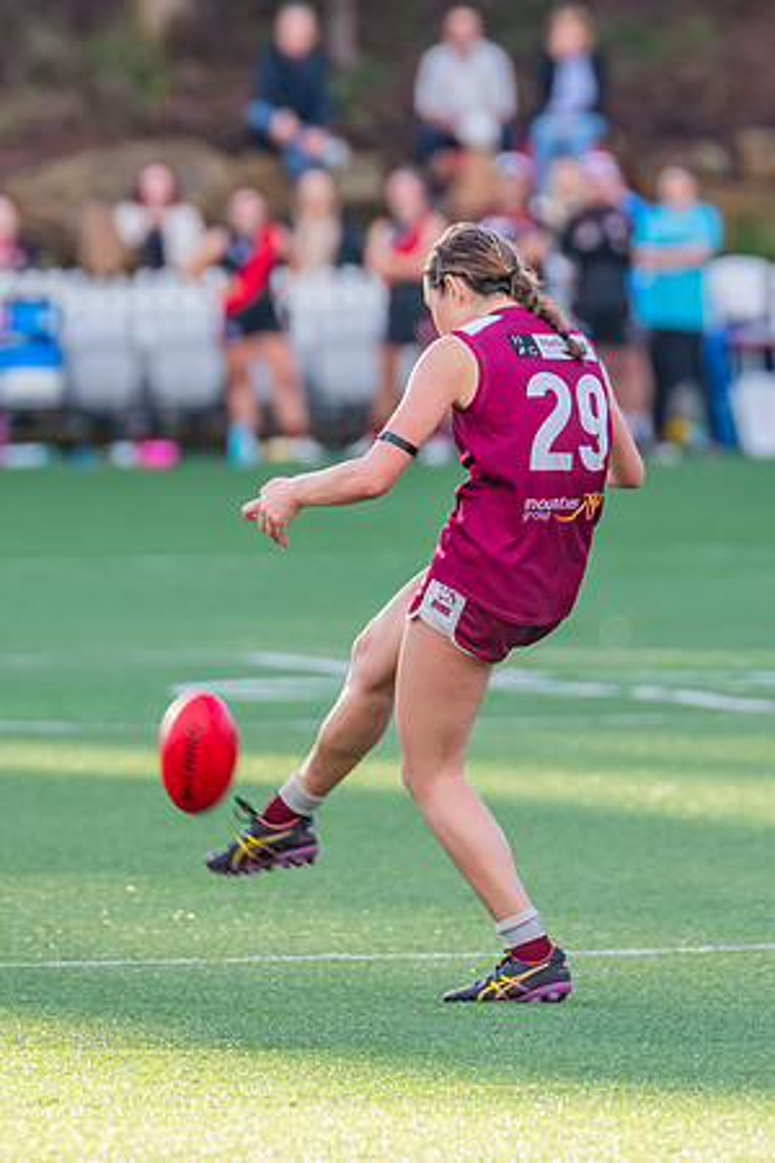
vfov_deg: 2.9
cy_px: 510
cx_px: 449
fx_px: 22921
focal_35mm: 710
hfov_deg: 1.9
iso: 800
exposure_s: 1/800
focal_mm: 360
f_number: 5
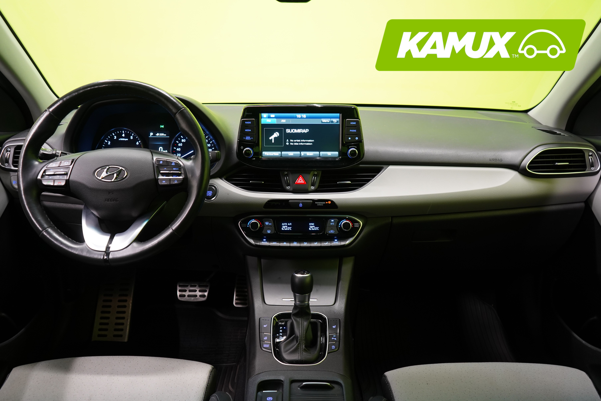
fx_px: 467
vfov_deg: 46.4
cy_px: 200
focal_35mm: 28
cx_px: 300
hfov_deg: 65.5
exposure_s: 1/25
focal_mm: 28
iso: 1250
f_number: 5
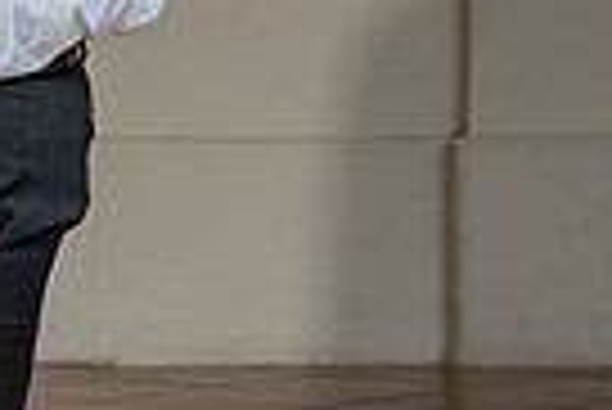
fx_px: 7930
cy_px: -216
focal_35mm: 466
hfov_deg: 4.4
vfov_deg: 2.9
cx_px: -121
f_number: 3.5
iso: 200
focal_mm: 46
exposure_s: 1/200
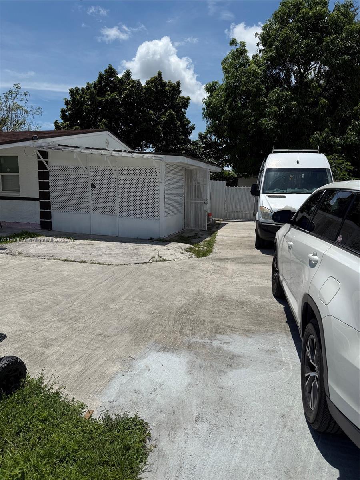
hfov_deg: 56.8
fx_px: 333
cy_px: 240
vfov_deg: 71.6
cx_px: 180
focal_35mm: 24
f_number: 1.78
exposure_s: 1/10309
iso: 80
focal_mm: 6.76
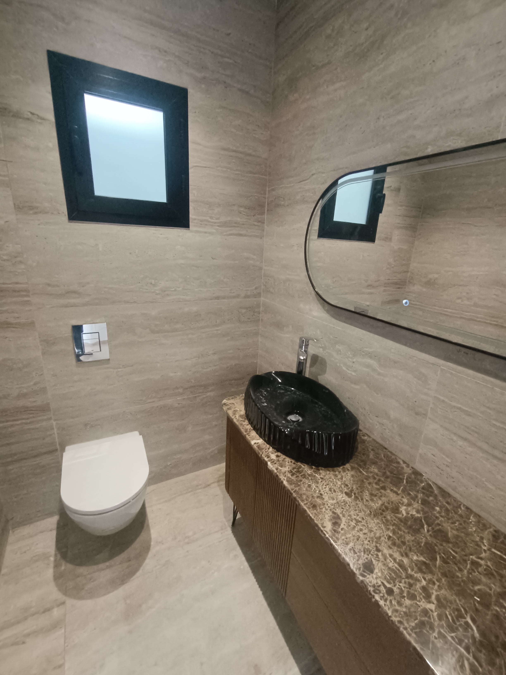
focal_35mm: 16
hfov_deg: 78.1
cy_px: 338
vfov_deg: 94.5
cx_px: 253
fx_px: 312
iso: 551
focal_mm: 1.66
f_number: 2.2
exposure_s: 1/50
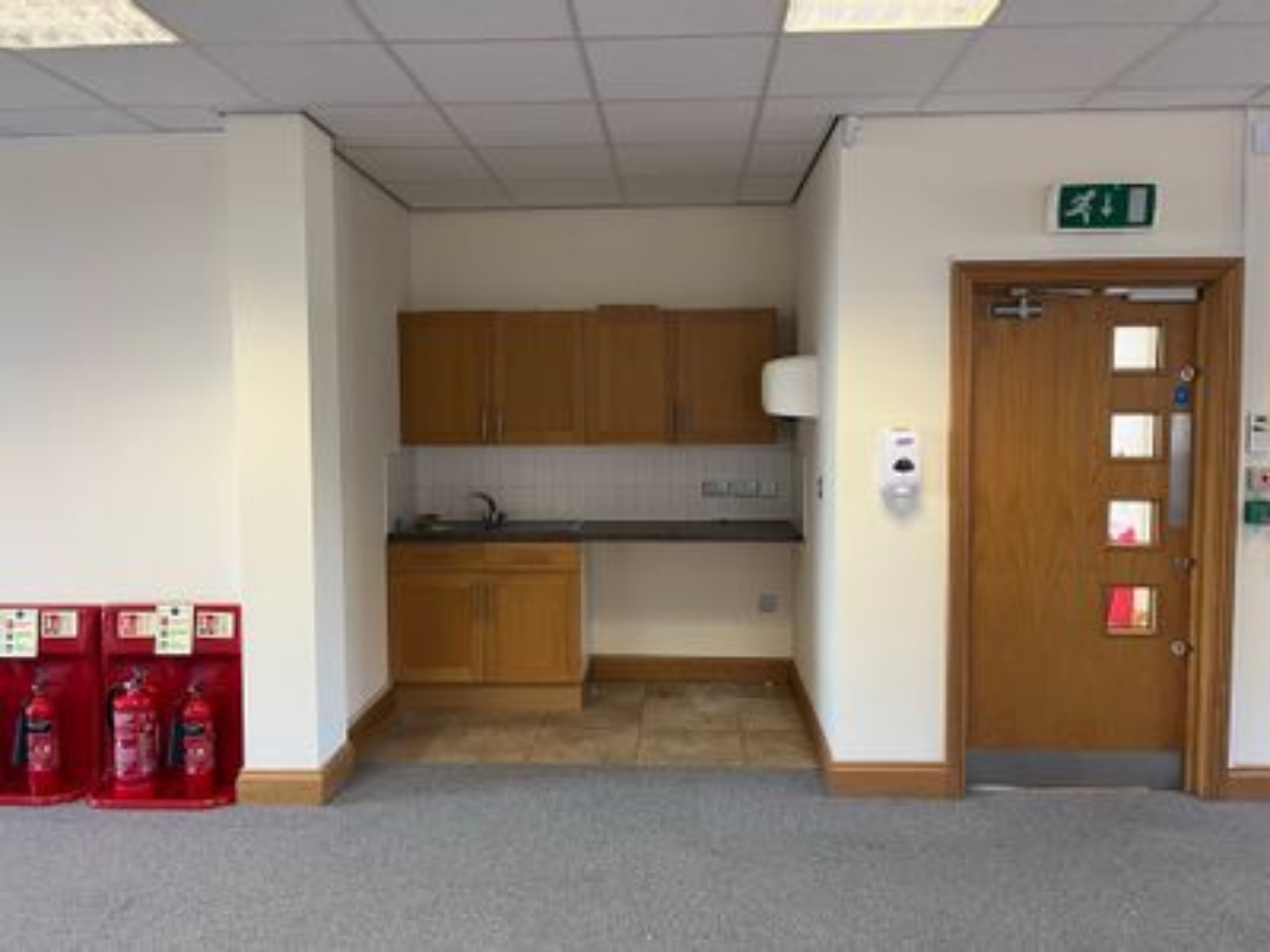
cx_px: 635
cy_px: 476
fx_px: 954
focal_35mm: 26
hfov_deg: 67.3
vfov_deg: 53.1
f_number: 1.6
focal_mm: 5.1
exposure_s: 1/50
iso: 80
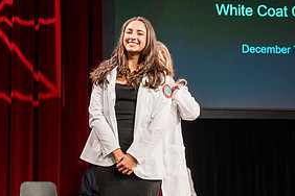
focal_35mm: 85
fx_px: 696
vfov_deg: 16.0
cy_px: 150
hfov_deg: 23.9
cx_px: 131
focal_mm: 41.4
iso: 1250
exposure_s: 1/320
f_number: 3.5
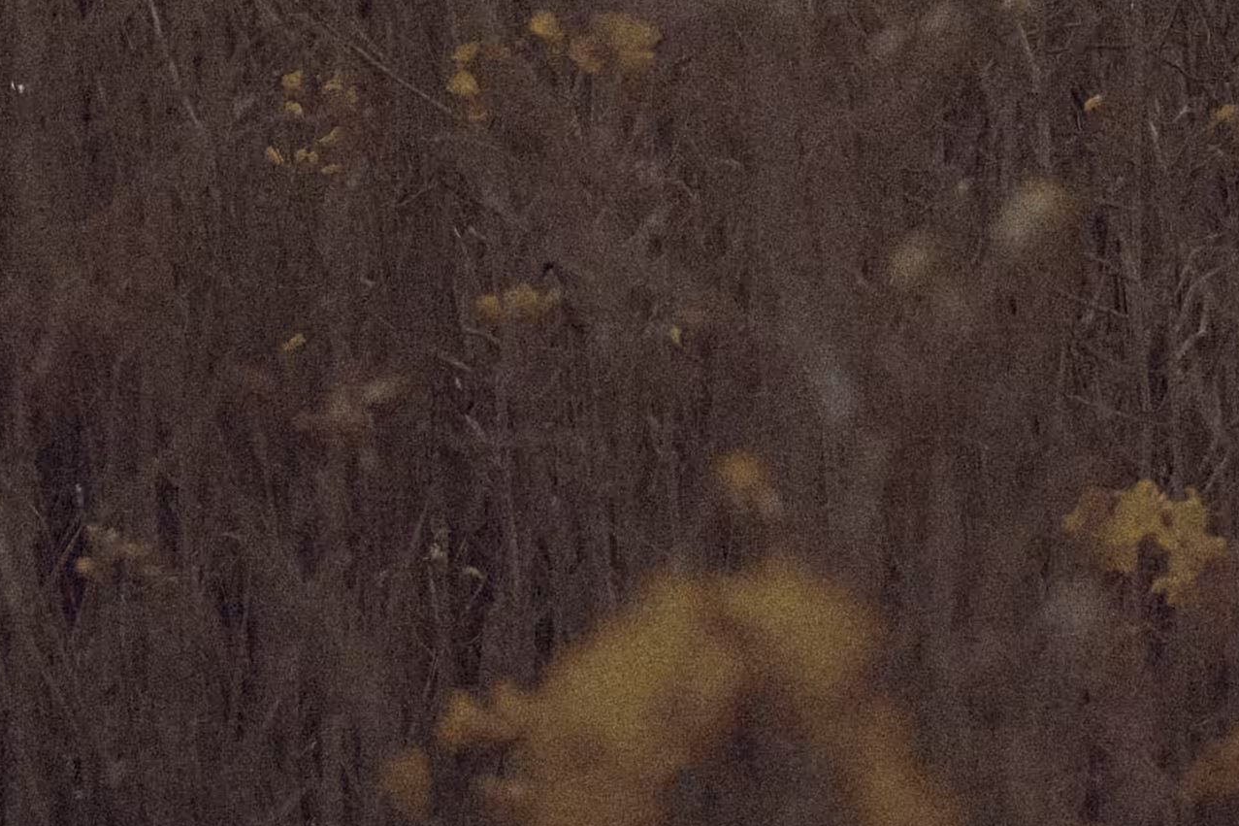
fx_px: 8086
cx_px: 1285
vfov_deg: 5.7
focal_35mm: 235
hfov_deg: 8.7
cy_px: -1090
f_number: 5.6
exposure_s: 1/320
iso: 400
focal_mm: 50
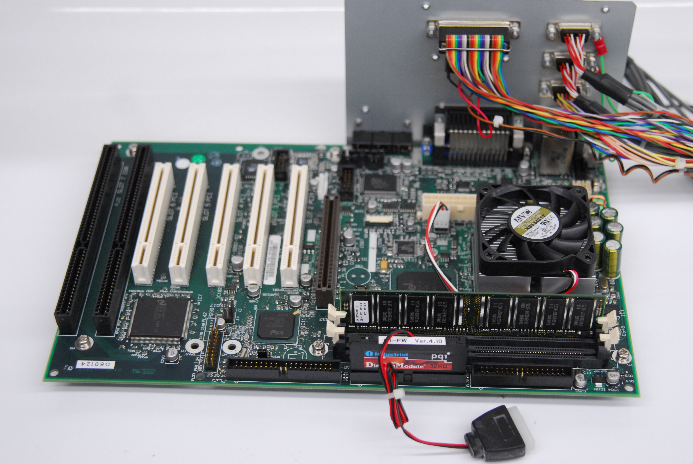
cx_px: 346
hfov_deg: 31.9
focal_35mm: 63
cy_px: 232
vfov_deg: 21.6
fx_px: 1214
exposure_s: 1/160
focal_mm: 42
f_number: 3.3
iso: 800
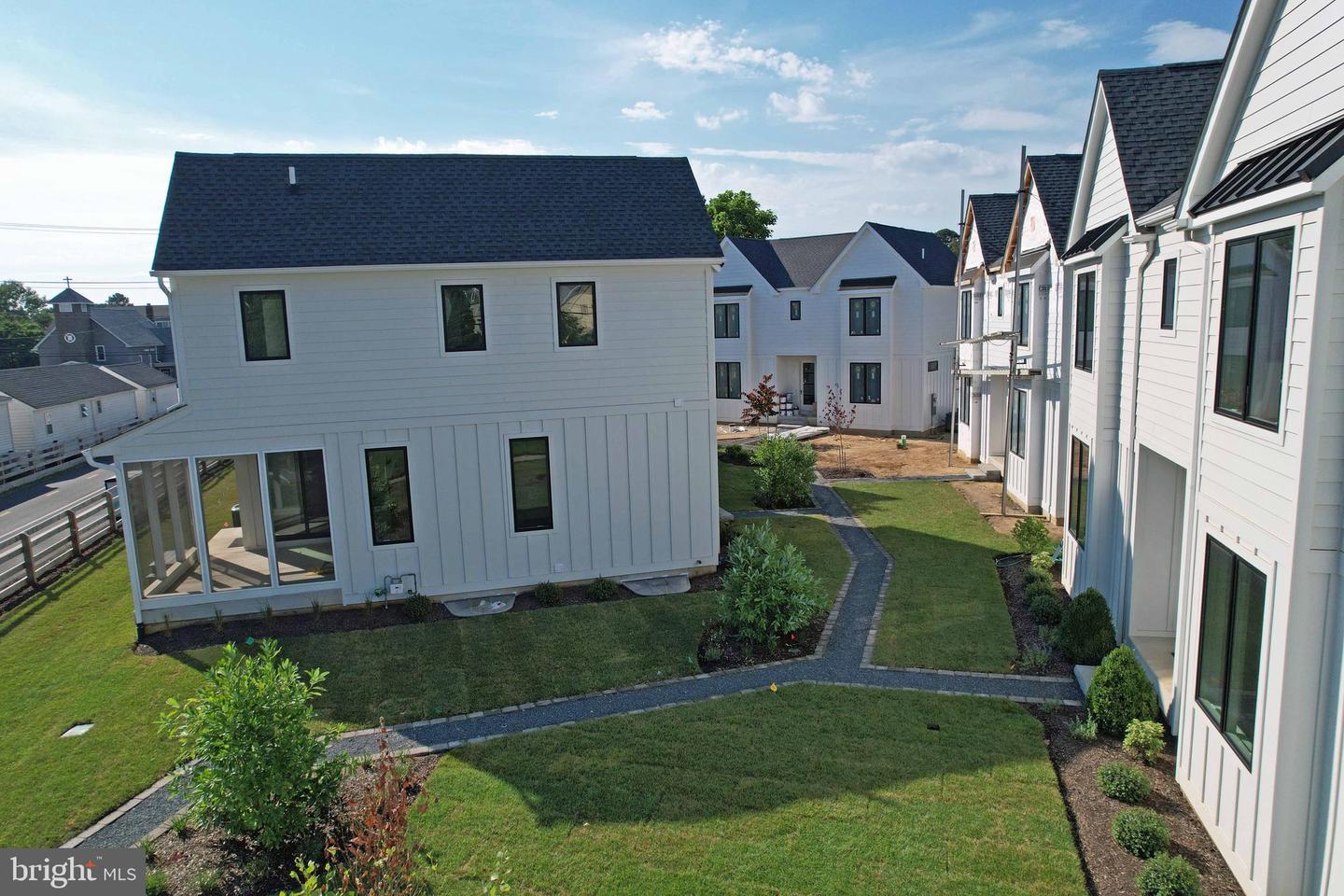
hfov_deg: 78.6
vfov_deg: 57.2
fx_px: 821
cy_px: 448
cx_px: 672
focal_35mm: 22
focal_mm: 8.38
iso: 110
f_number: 2.8
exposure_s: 1/2500
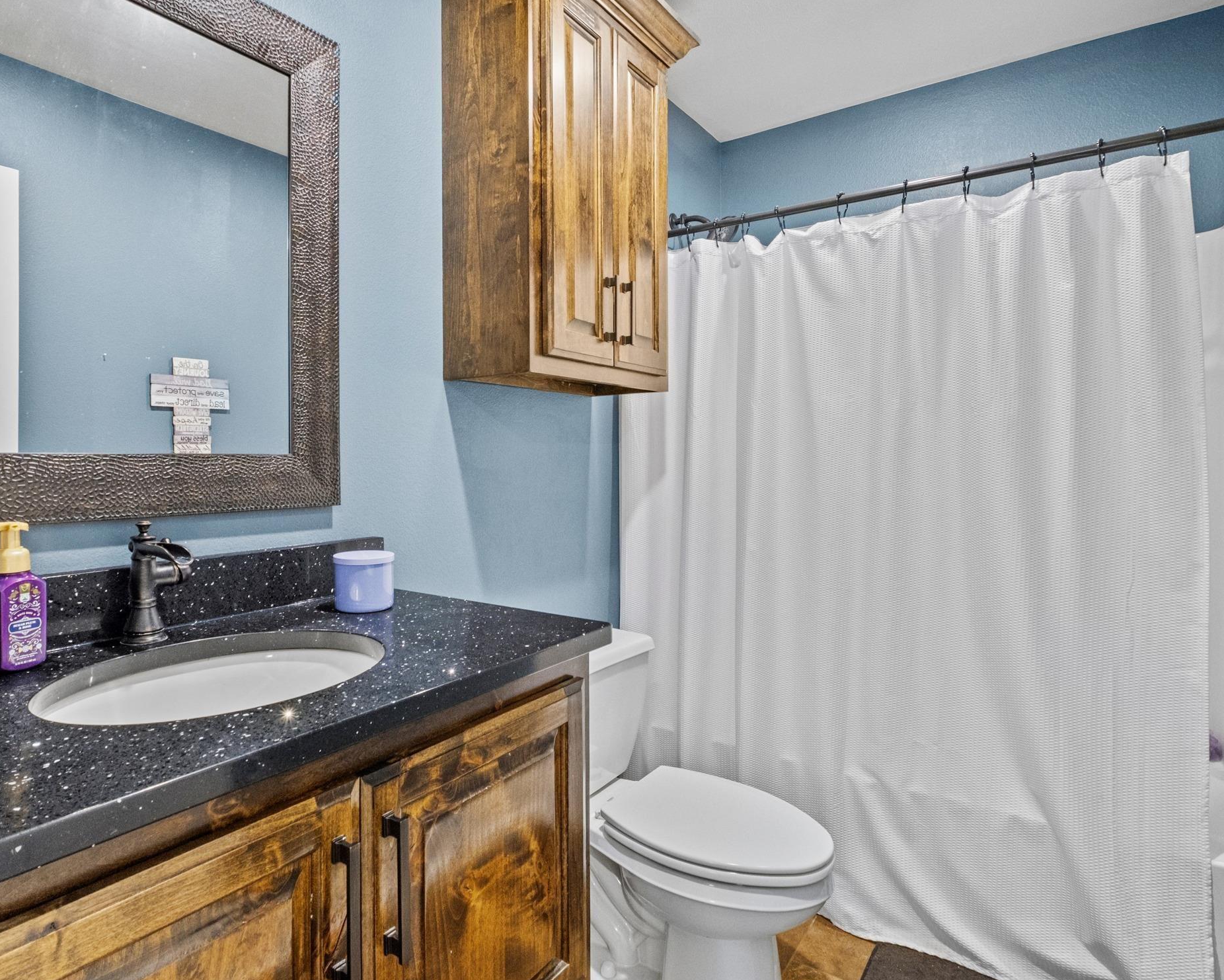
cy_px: 465
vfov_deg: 70.8
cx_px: 560
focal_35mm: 19
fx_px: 688
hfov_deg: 83.1
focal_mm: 10
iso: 1250
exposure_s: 1/2
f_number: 8
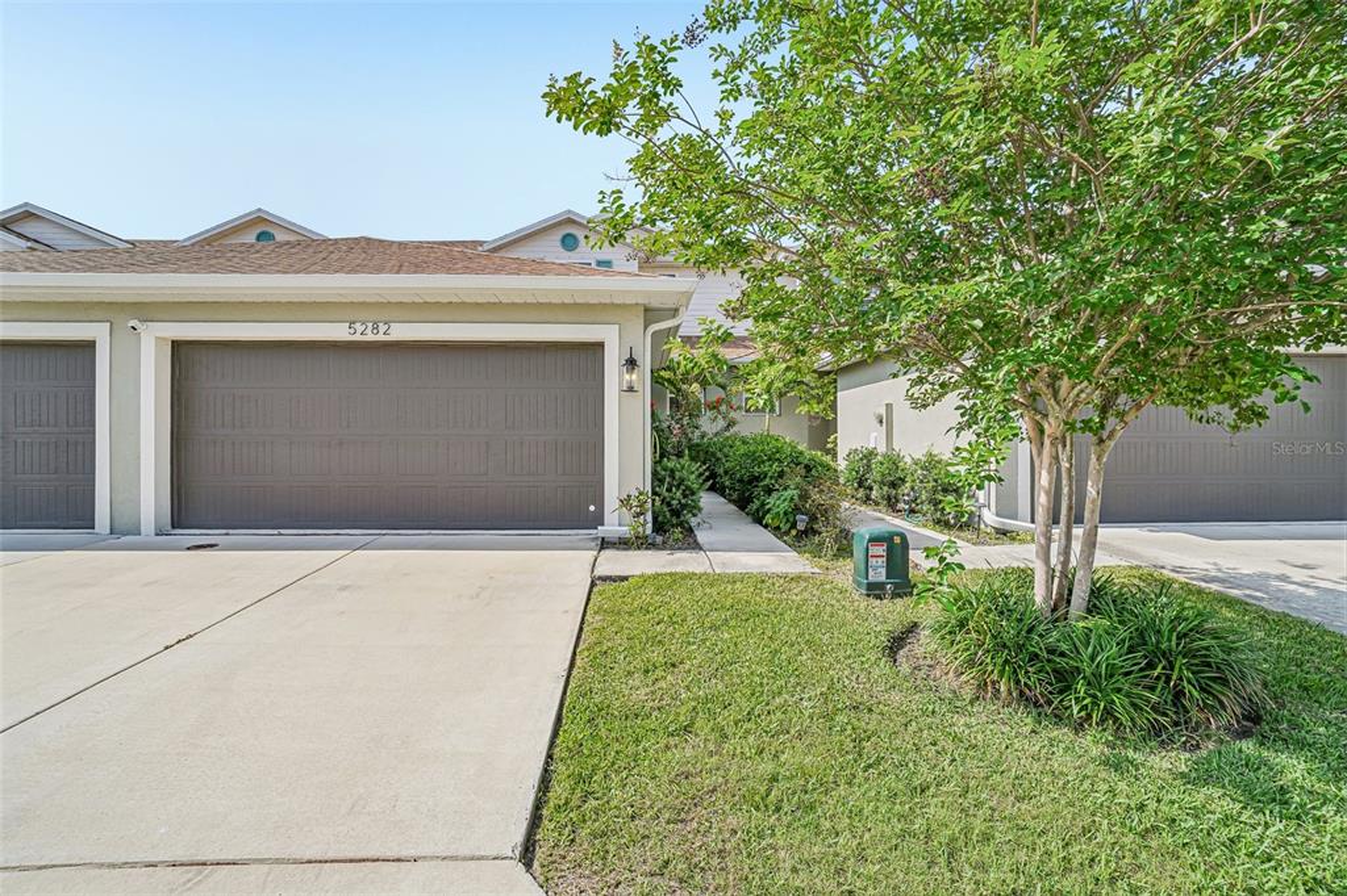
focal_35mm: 15
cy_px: 448
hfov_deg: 100.4
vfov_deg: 77.3
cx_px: 674
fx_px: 561
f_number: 8
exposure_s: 1/200
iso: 100
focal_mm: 10
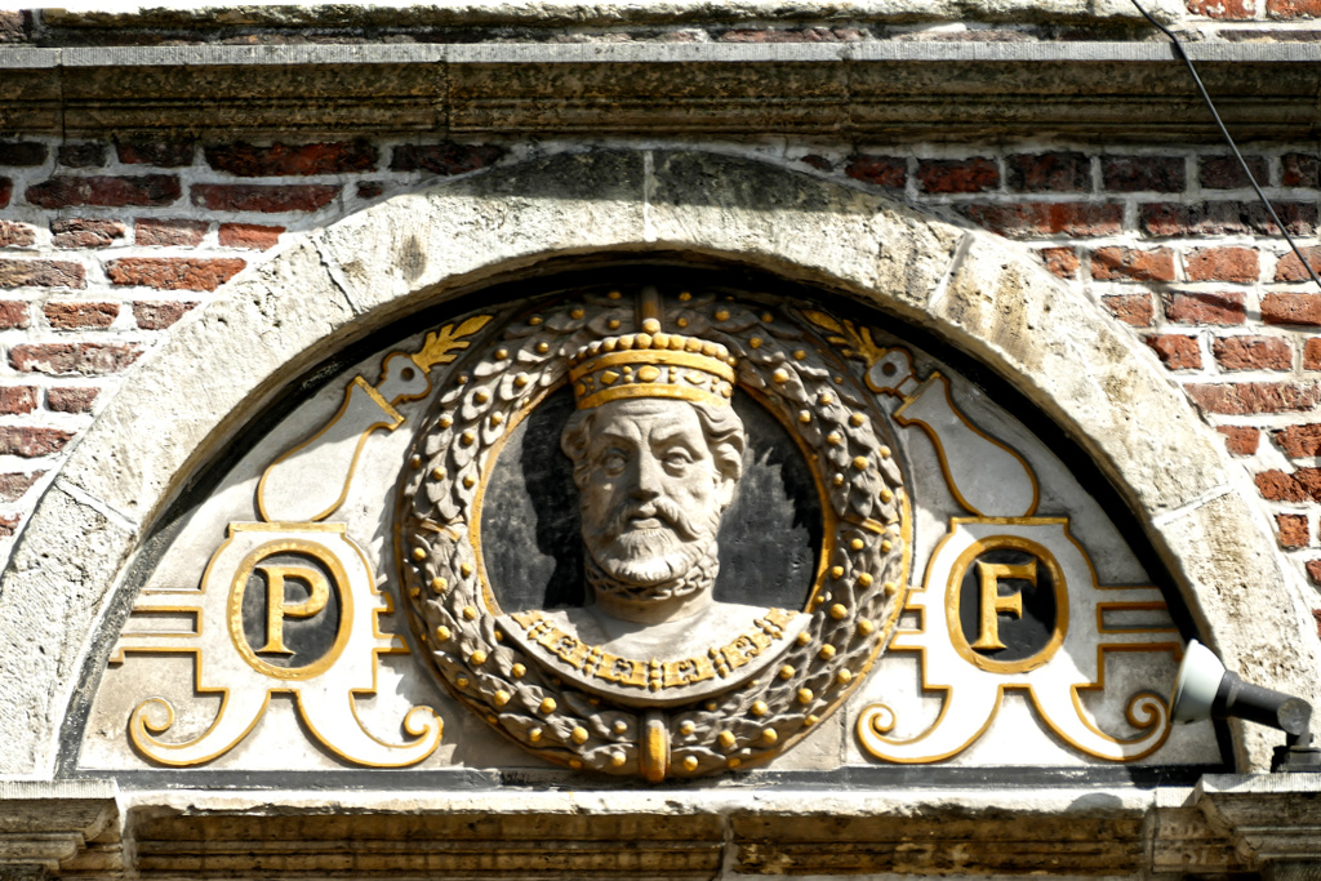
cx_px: 660
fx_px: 9358
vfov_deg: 5.4
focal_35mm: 255
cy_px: 440
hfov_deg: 8.1
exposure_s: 1/640
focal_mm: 92.9
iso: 125
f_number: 4
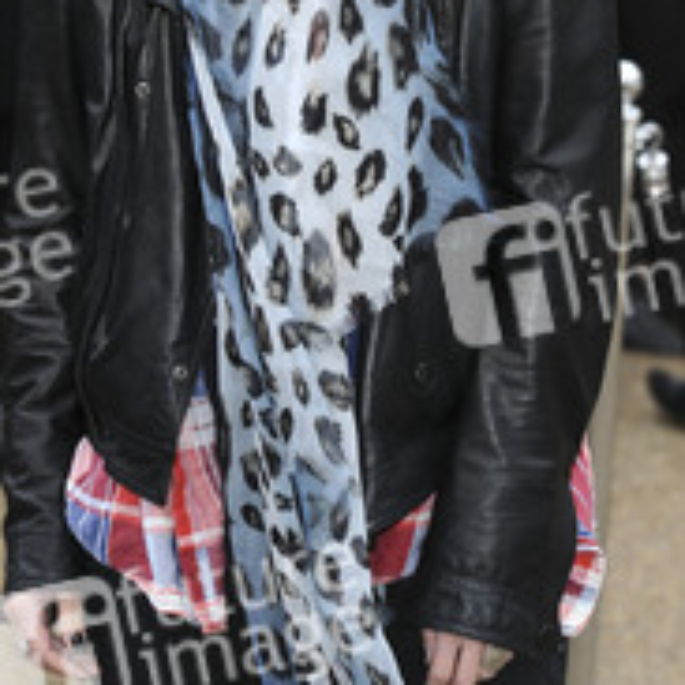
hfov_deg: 7.8
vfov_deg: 7.8
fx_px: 4993
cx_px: 290
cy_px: 71
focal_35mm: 223
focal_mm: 80
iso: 320
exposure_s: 1/160
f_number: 4.5
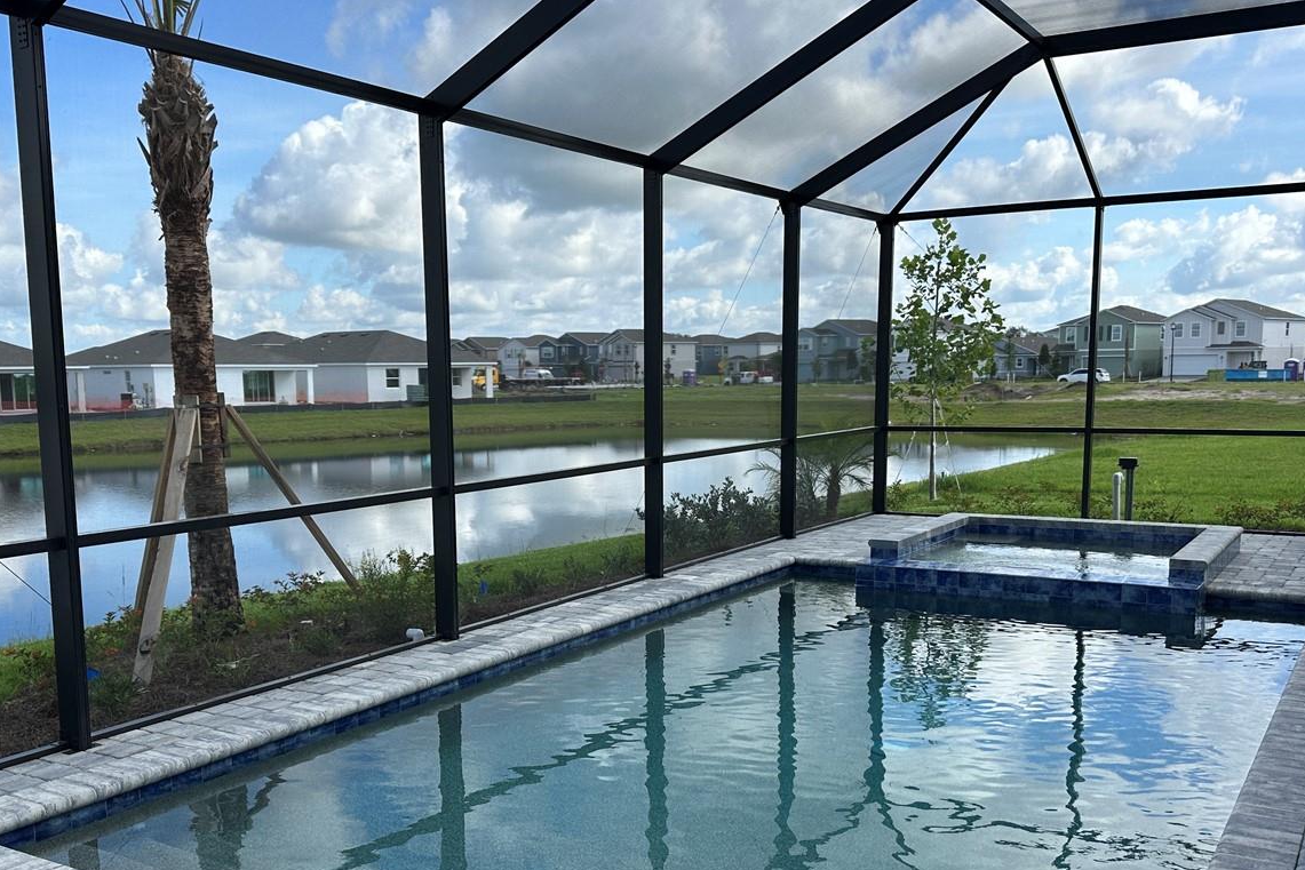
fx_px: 1269
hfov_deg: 54.4
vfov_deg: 37.7
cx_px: 599
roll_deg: +0.2
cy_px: 538
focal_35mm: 35
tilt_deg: -8.9
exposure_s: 1/1721
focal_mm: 6.86
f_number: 1.78
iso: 80
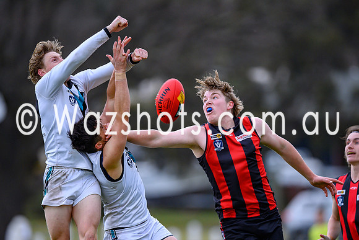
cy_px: 146
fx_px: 6077
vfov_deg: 2.3
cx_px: 190
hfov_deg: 3.4
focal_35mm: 609
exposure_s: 1/1250
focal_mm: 500
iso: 1600
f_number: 4
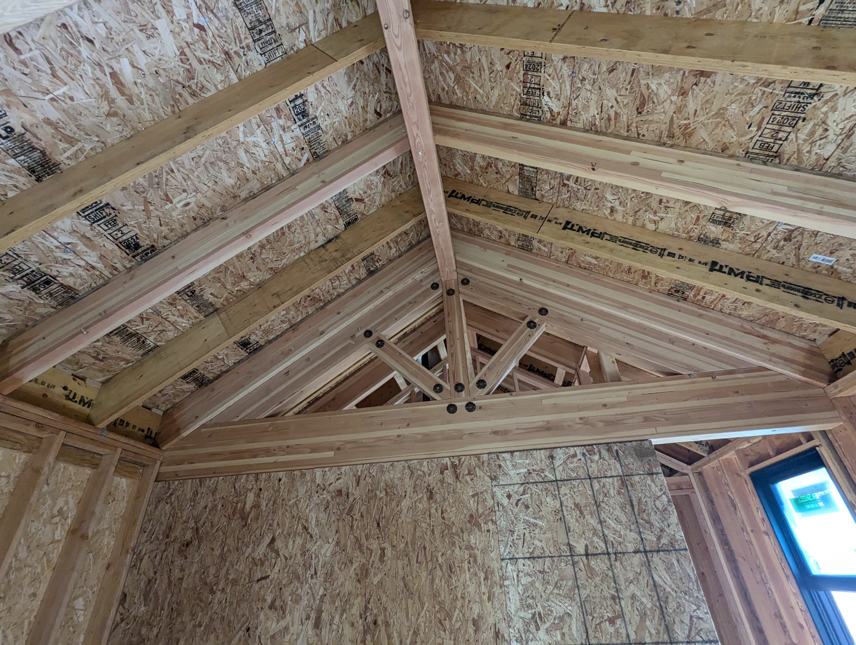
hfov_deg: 94.4
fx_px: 396
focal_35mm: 16
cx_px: 428
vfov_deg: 78.2
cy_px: 322
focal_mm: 2.35
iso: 361
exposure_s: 1/185
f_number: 2.2
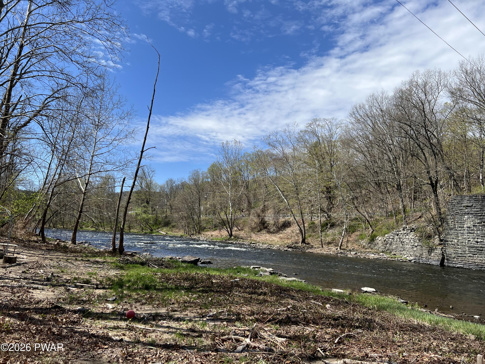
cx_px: 242
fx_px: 364
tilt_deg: +7.1
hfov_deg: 67.3
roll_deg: -3.4
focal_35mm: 26
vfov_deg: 53.1
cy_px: 182
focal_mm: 5.7
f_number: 1.5
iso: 50
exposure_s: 1/3968
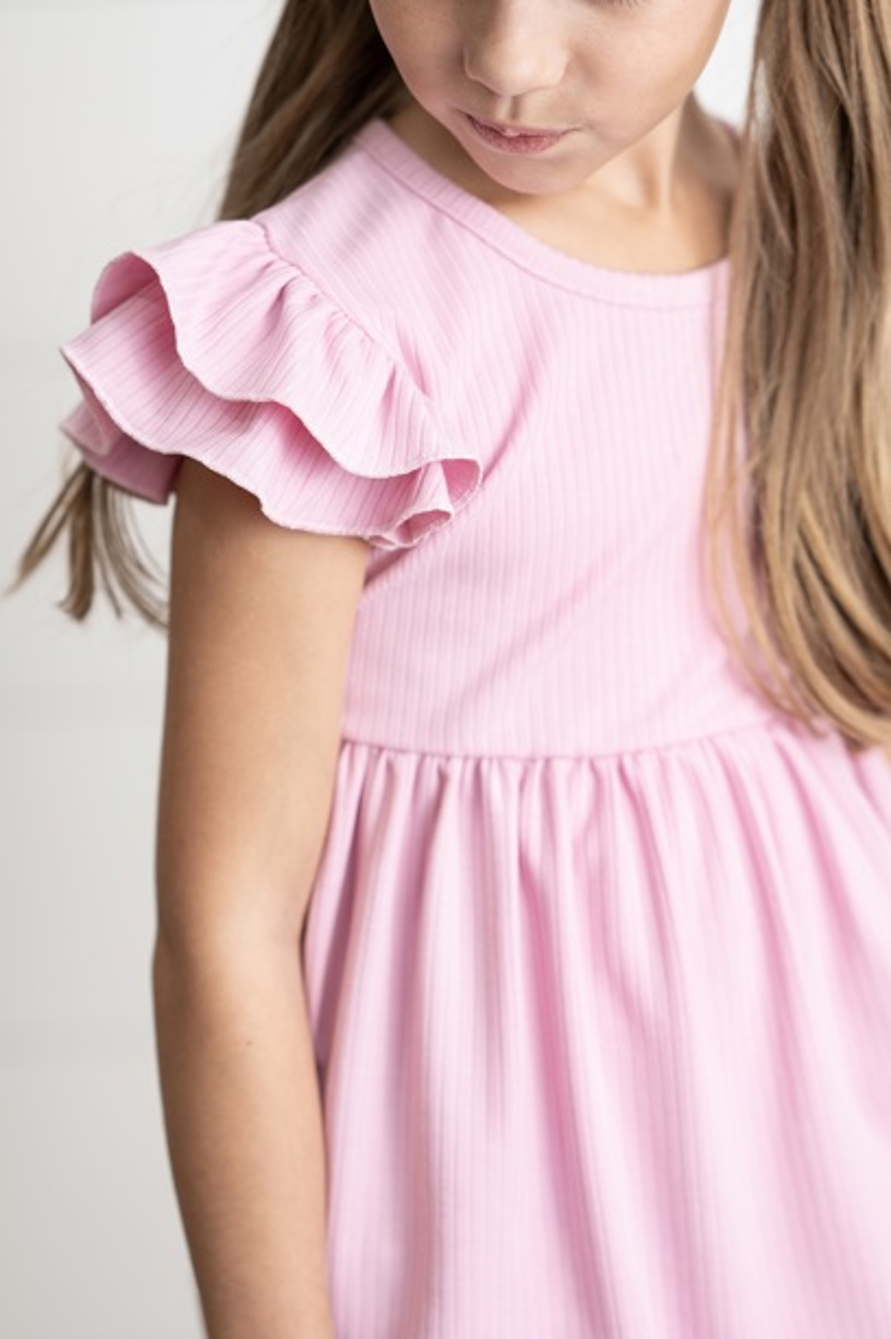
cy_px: 655
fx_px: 3605
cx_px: 389
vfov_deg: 21.0
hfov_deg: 14.1
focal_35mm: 97
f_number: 2.5
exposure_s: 1/200
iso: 400
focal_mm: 85
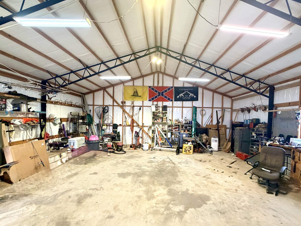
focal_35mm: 16
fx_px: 139
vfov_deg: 78.0
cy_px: 122
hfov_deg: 94.4
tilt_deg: -1.7
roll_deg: -1.4
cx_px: 158
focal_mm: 2.22
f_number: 2.2
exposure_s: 1/60
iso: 250
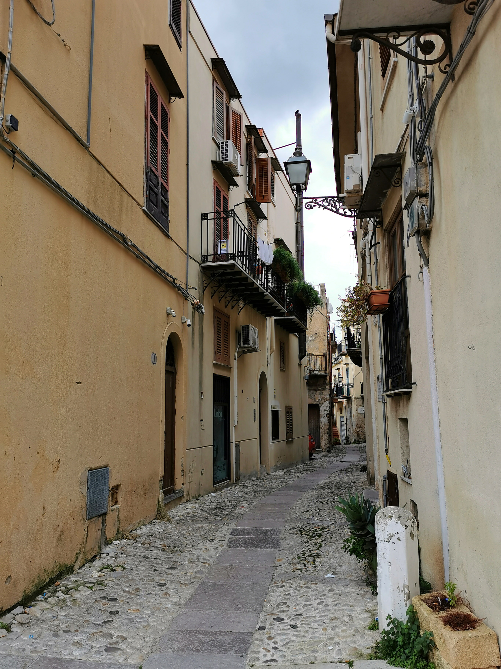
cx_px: 250
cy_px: 334
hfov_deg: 49.7
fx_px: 540
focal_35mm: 28
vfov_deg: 63.4
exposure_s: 1/989
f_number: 1.6
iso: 50
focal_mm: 5.56
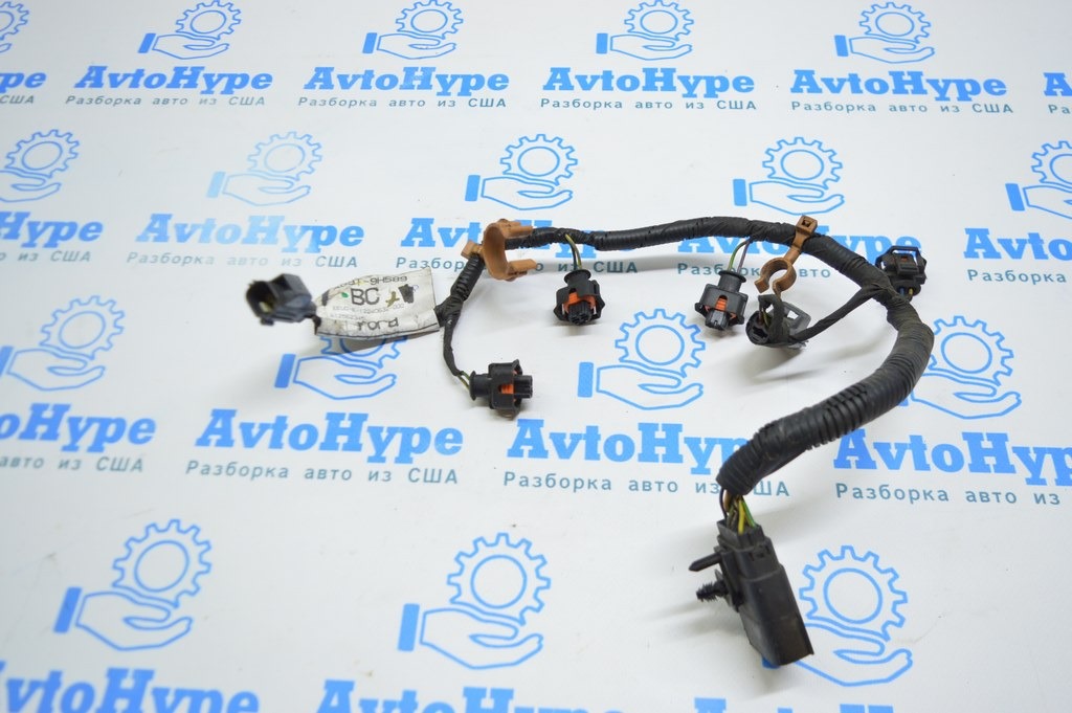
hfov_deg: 62.0
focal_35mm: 30
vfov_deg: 43.5
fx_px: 893
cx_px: 536
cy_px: 356
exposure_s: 1/50
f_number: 3.8
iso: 400
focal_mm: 20
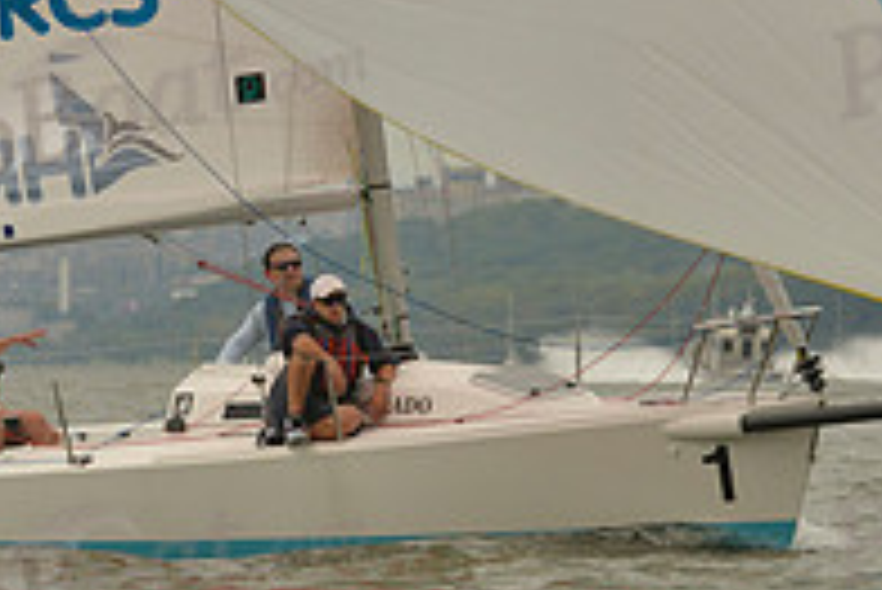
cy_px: 300
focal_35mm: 652
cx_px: 603
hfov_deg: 3.2
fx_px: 15985
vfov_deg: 2.1
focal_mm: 220
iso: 400
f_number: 6.3
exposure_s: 1/1250
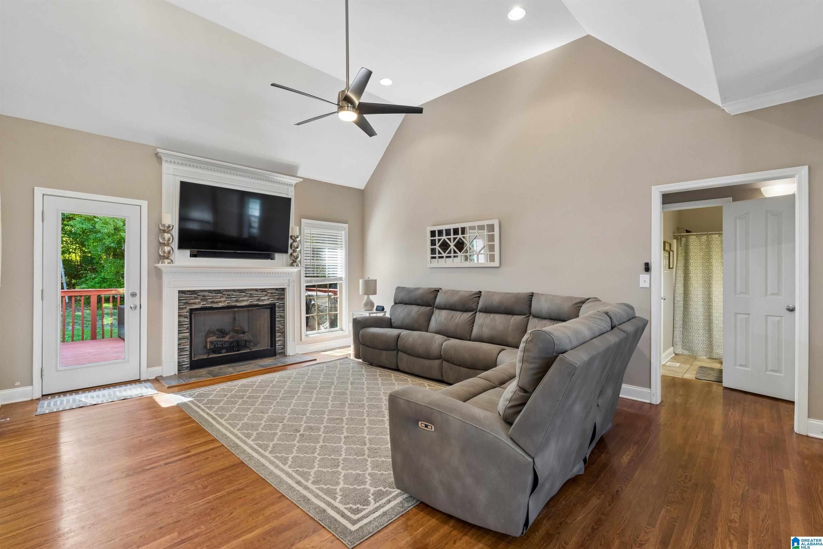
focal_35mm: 16
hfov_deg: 96.7
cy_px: 274
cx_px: 412
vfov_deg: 73.7
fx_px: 366
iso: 400
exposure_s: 1/3.33
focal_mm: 16
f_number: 13
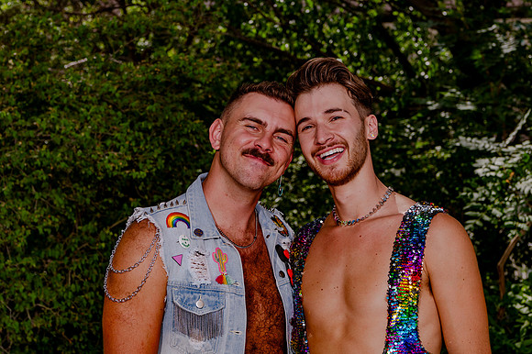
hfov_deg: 24.4
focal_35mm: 83
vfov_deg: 16.4
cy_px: 144
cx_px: 266
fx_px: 1229
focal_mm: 70
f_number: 8
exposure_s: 1/400
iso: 200
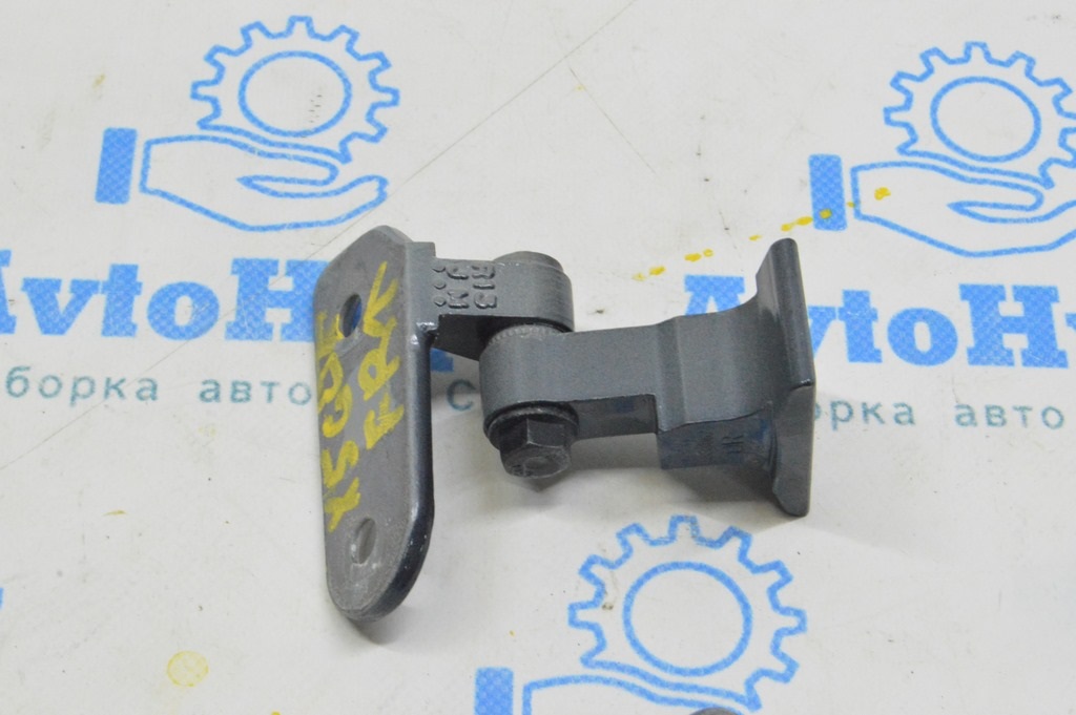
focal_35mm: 82
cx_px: 538
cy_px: 358
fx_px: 2464
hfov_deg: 24.6
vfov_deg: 16.5
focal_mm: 55
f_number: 20
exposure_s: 1/20
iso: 6400
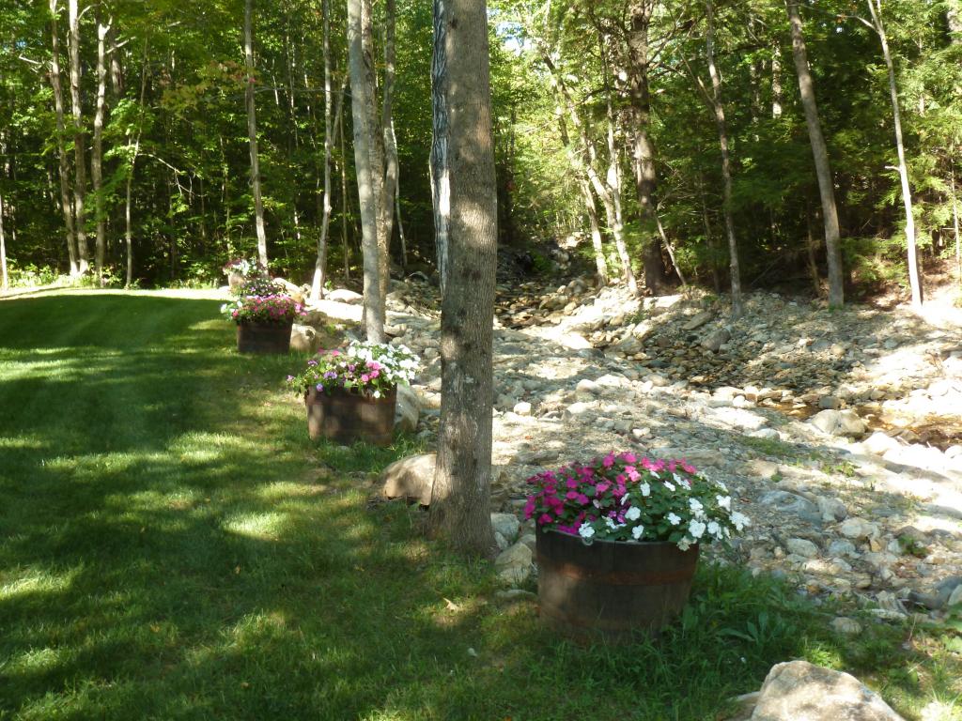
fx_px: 1139
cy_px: 360
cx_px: 481
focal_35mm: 41
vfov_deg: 35.1
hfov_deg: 45.8
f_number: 3.9
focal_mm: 7.4
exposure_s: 1/60
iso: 125
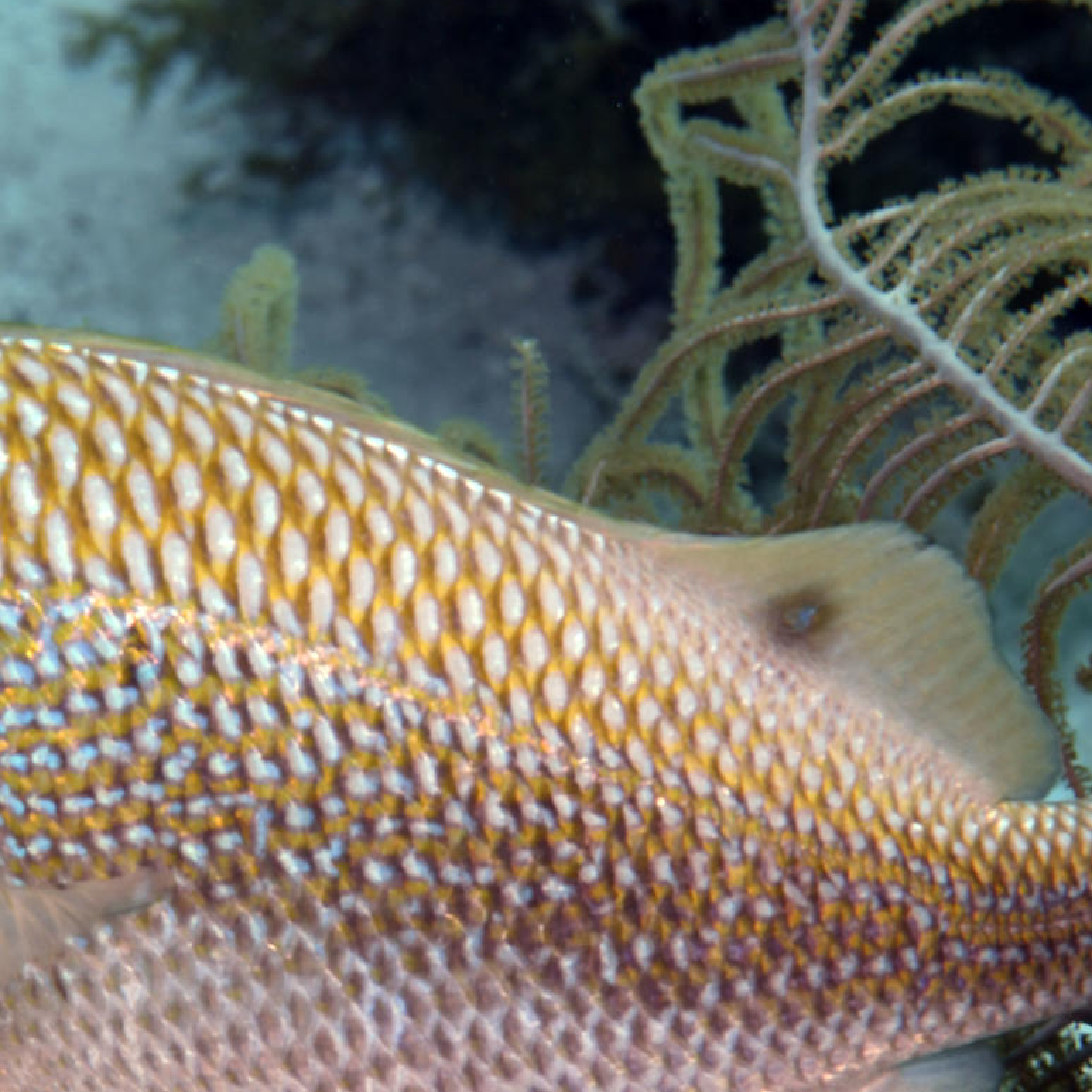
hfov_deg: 9.2
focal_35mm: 190
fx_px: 6781
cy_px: 887
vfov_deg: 9.2
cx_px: 283
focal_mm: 60
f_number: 11
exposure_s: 1/125
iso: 200
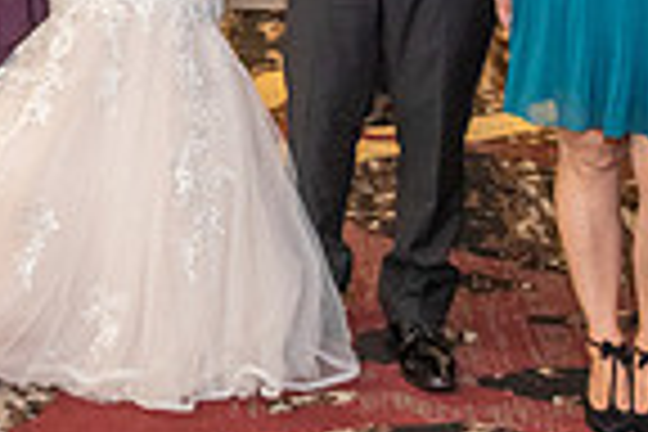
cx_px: 18
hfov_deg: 17.7
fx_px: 2034
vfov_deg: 11.8
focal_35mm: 113
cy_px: -115
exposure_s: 1/200
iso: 1600
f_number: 2.8
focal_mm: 28
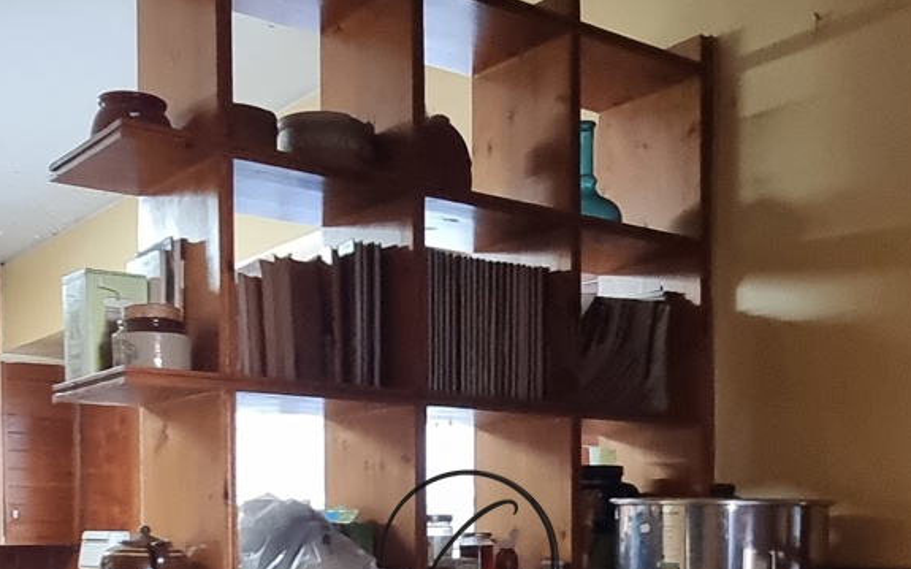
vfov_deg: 26.4
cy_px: 580
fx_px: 1142
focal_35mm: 46
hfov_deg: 43.5
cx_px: 477
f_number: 2.2
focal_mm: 2.2
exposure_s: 1/33
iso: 500
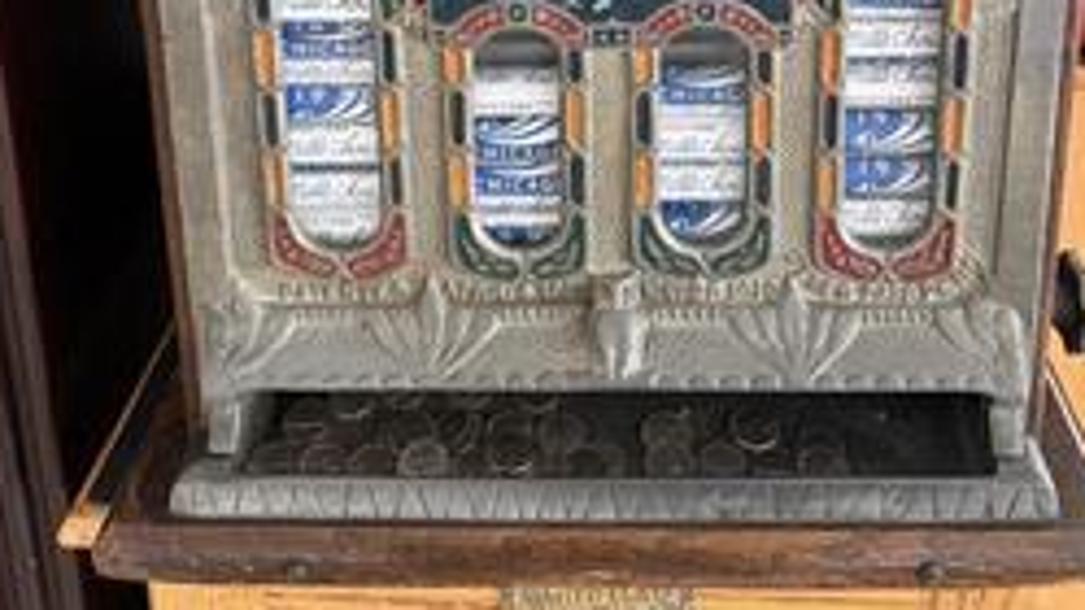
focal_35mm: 42
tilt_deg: -15.9
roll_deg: +0.9
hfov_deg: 48.3
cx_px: 590
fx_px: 1208
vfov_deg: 24.3
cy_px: -214
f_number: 1.78
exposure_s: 1/60
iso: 320
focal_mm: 6.76
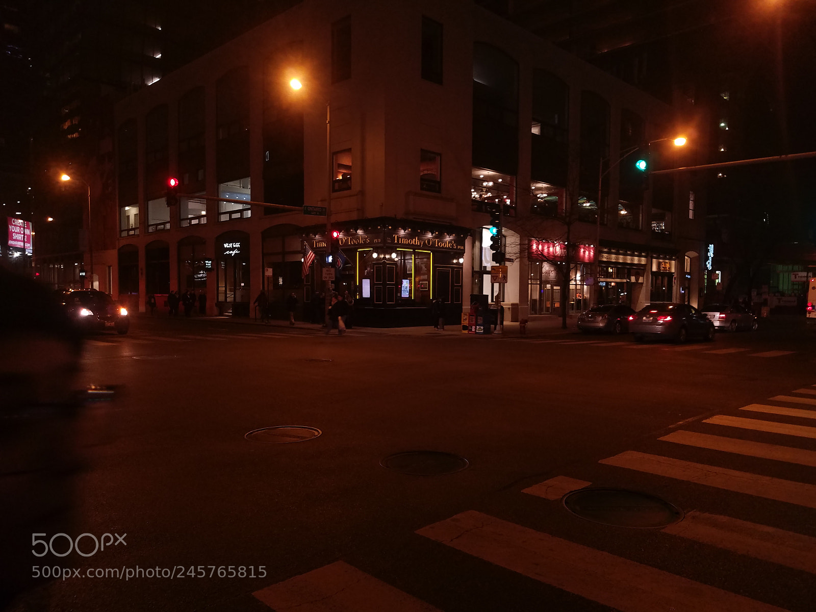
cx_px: 408
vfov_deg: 53.1
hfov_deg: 67.3
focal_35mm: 26
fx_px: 613
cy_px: 306
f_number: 1.7
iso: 100
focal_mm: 4.2
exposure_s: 1/30
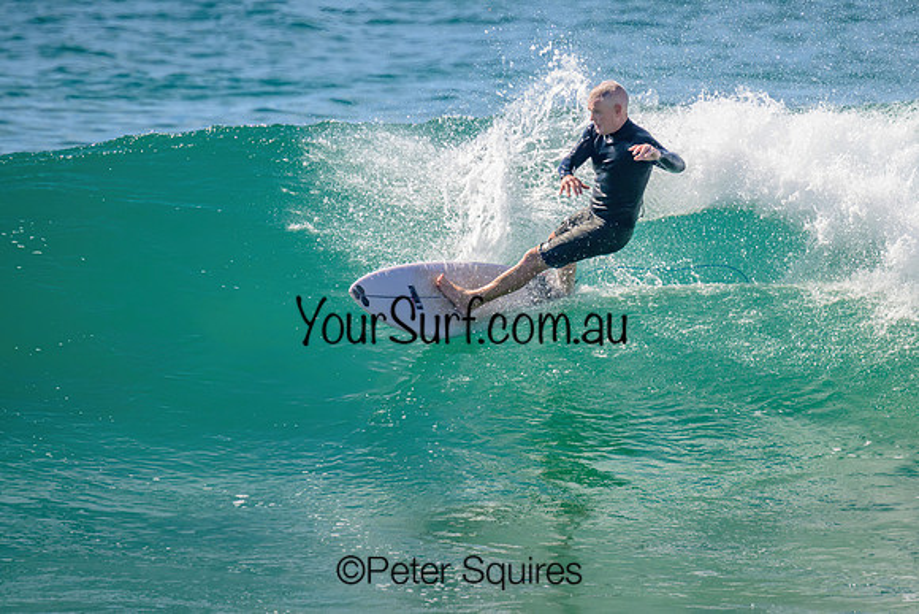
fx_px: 24337
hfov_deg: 2.2
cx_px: 547
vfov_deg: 1.4
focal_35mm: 953
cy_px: 266
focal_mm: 800
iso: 800
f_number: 11
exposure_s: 1/2000
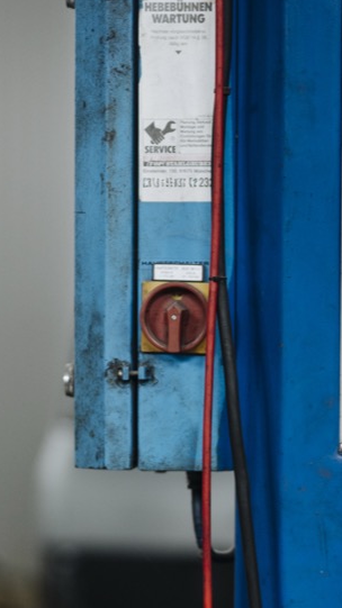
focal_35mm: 155
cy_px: 563
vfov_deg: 13.7
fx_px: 2501
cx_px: 316
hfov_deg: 7.8
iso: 250
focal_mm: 50
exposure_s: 1/320
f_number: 1.2
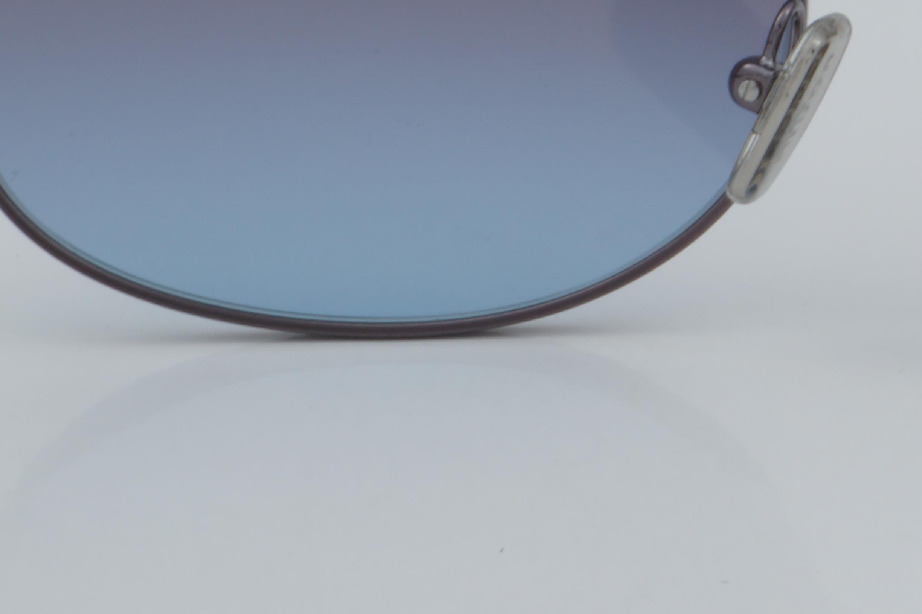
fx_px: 5179
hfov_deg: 10.1
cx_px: 961
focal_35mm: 202
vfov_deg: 6.8
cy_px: 14
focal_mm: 55
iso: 100
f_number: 32
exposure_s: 1/4
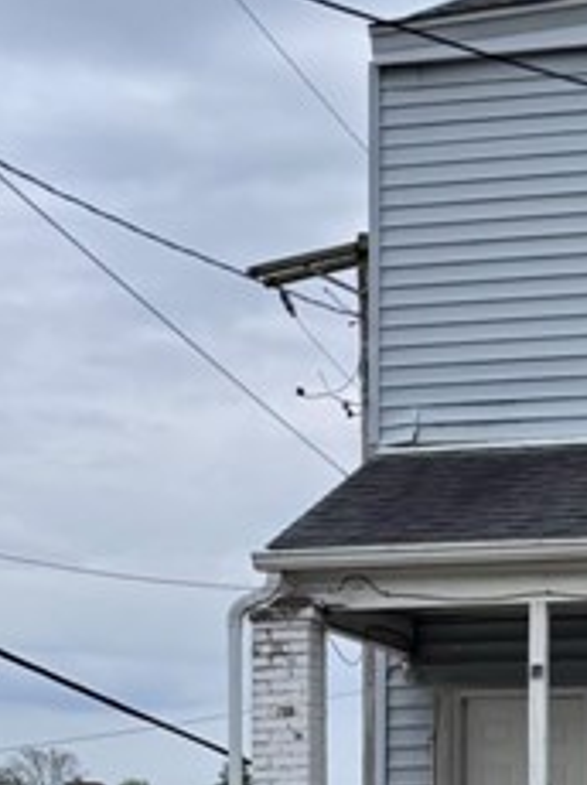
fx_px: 2424
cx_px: 597
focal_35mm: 107
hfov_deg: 13.6
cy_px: 628
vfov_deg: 18.2
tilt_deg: +6.2
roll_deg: +0.6
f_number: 1.78
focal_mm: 6.76
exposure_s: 1/1456
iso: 80
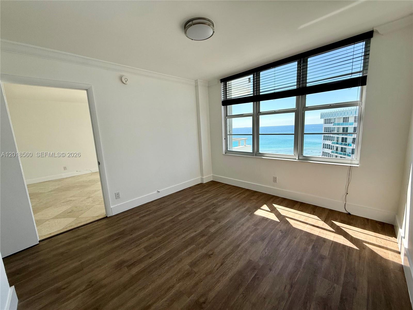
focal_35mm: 14
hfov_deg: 102.1
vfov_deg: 85.7
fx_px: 167
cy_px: 155
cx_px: 206
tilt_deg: -8.8
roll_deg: +2.8
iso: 64
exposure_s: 1/465
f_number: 2.2
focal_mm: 2.22
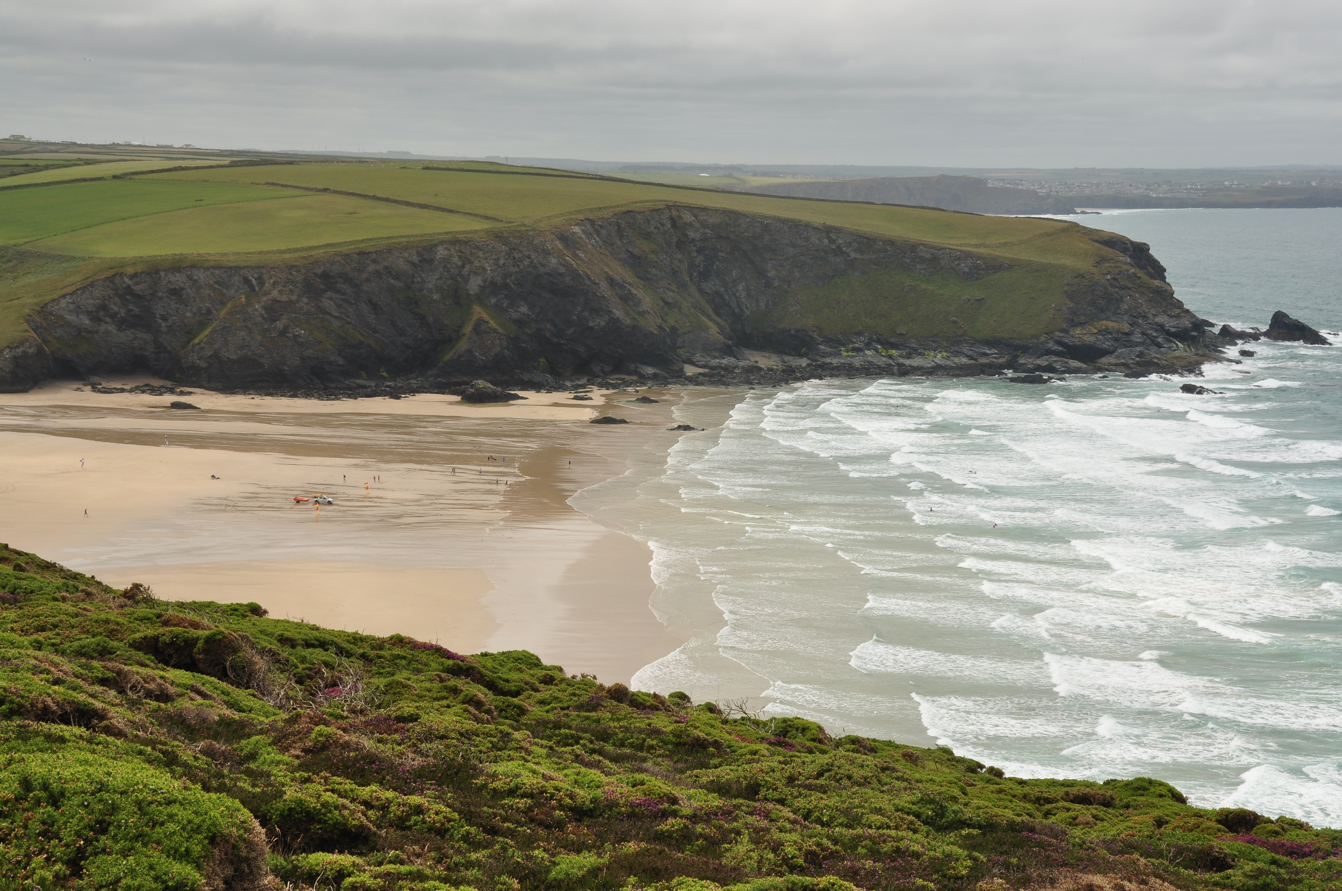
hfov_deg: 31.9
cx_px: 671
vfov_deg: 21.5
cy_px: 446
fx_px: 2346
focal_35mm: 63
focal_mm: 42
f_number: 13
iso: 200
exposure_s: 1/250
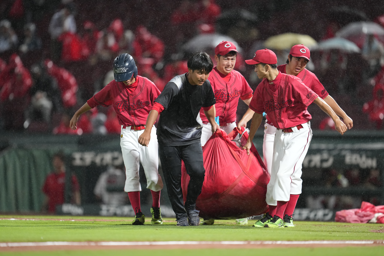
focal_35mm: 400
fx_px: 4266
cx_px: 192
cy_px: 128
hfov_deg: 5.2
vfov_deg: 3.4
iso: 3200
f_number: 2.8
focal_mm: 400
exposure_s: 1/1250
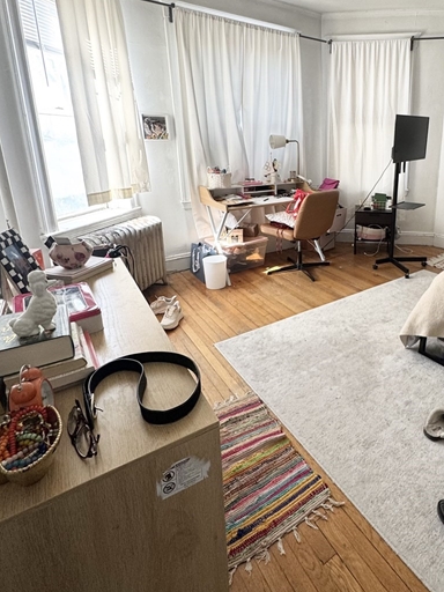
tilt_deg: -14.9
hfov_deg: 60.8
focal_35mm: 21
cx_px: 319
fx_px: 359
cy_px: 236
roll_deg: +0.6
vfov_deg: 78.1
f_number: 2.2
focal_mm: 2.22
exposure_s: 1/99
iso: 125
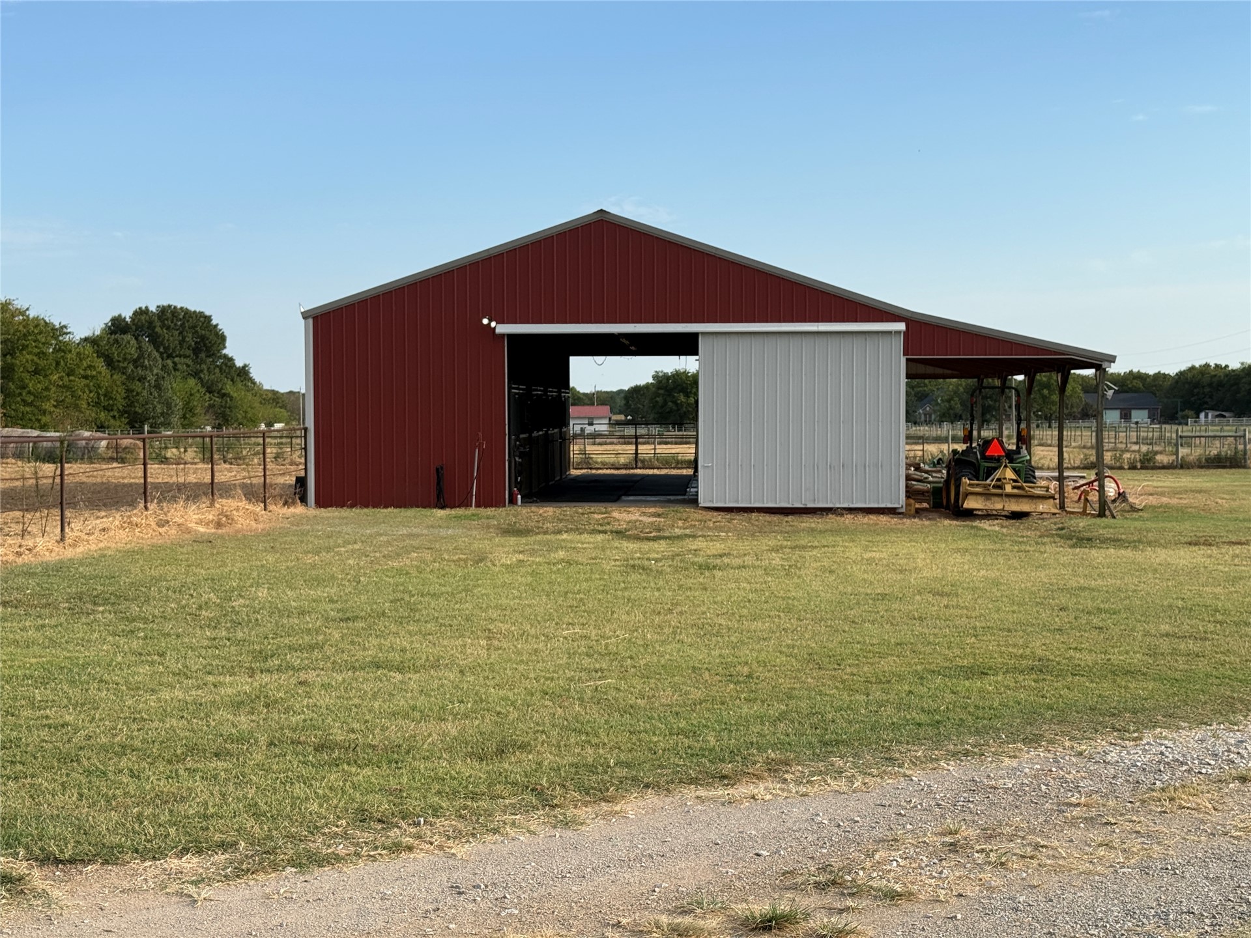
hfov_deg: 39.7
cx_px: 626
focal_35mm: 48
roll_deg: +0.2
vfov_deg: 30.3
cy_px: 469
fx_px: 1735
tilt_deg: -0.5
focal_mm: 6.76
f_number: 1.78
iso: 64
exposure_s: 1/3226
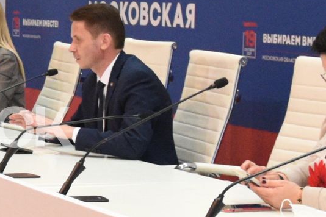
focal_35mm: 170
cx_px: -392
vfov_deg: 8.1
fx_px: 1539
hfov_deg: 10.7
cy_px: 57
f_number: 4
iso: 10000
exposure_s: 1/500
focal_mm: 28
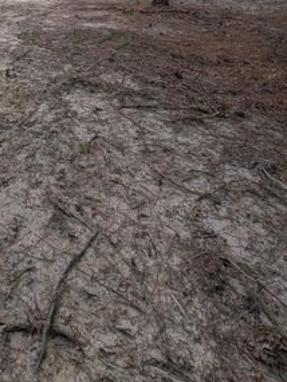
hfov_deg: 43.6
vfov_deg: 50.8
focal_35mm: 28
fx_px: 309
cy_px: -2
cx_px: 9
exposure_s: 1/2457
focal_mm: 2.23
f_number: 1.95
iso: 42
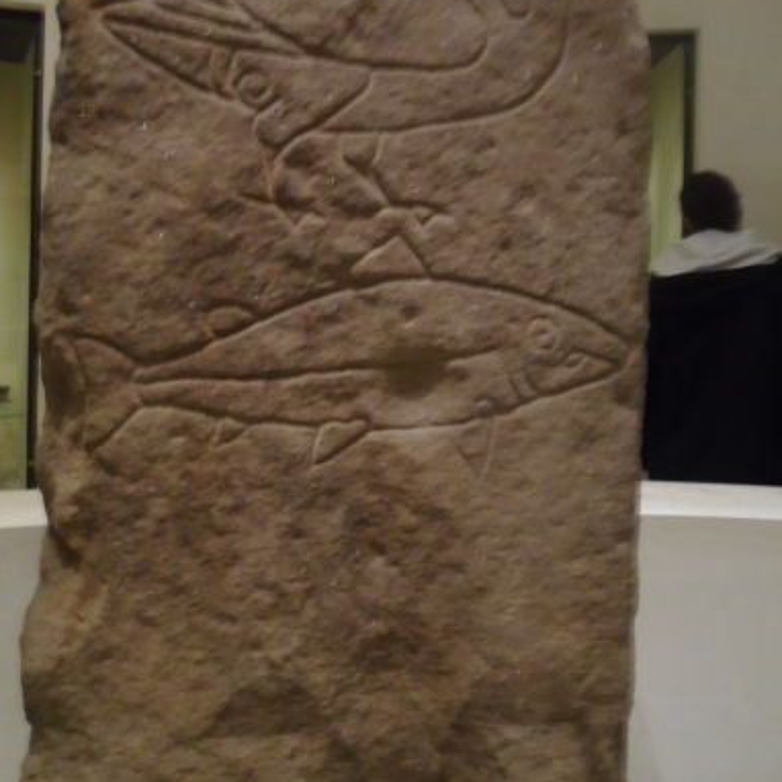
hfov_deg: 52.5
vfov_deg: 51.7
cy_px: 269
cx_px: 391
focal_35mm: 31
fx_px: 792
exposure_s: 1/4
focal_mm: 4.6
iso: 400
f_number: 3.2
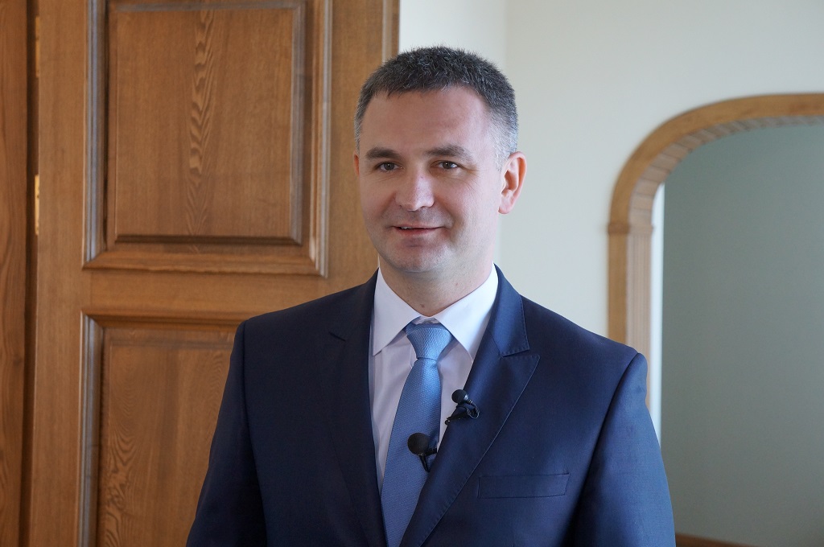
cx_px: 412
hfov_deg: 27.6
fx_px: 1680
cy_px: 274
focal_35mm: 74
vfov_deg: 18.5
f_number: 5
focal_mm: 49
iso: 1250
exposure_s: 1/160
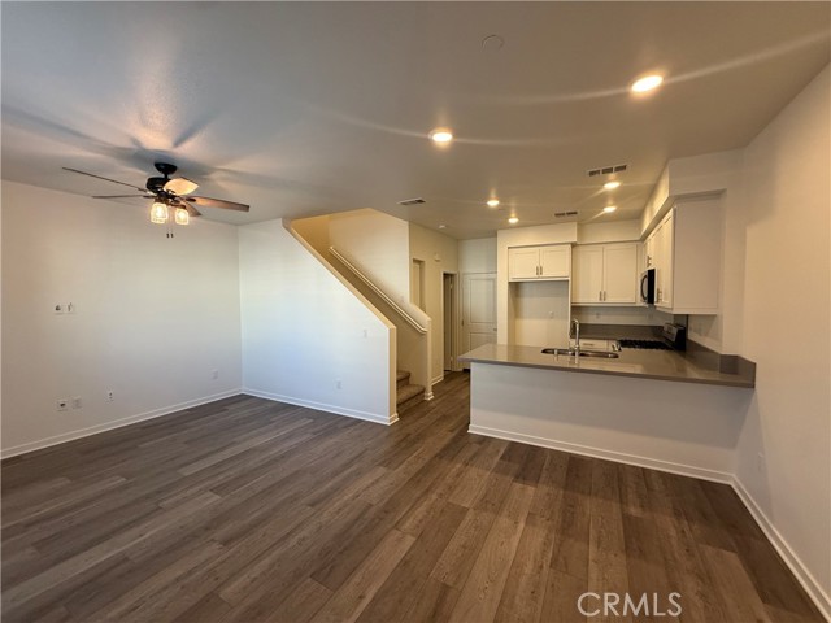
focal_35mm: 14
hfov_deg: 102.1
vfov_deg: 85.7
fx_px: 336
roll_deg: +0.6
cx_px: 416
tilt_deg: -2.8
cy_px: 312
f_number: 2.2
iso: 200
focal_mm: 2.22
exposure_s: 1/120
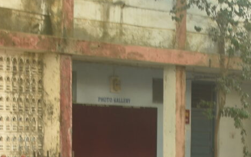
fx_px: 1266
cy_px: 241
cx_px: 245
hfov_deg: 11.2
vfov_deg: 7.0
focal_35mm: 185
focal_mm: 22
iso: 100
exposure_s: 1/15
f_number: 5
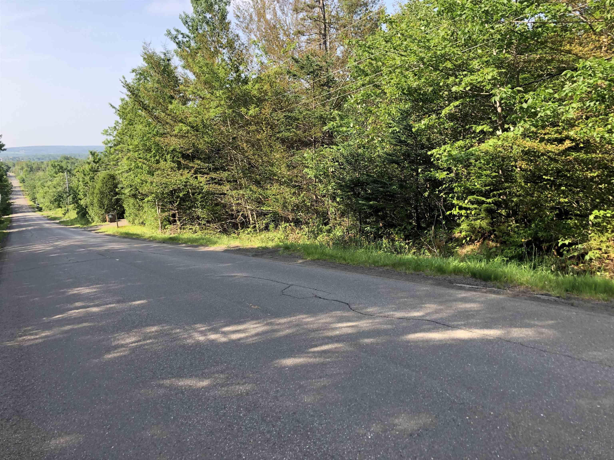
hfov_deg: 63.4
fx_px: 497
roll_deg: +1.7
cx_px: 307
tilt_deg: -9.2
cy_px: 230
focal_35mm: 28
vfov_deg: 49.7
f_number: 1.8
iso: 20
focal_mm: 3.99
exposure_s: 1/338
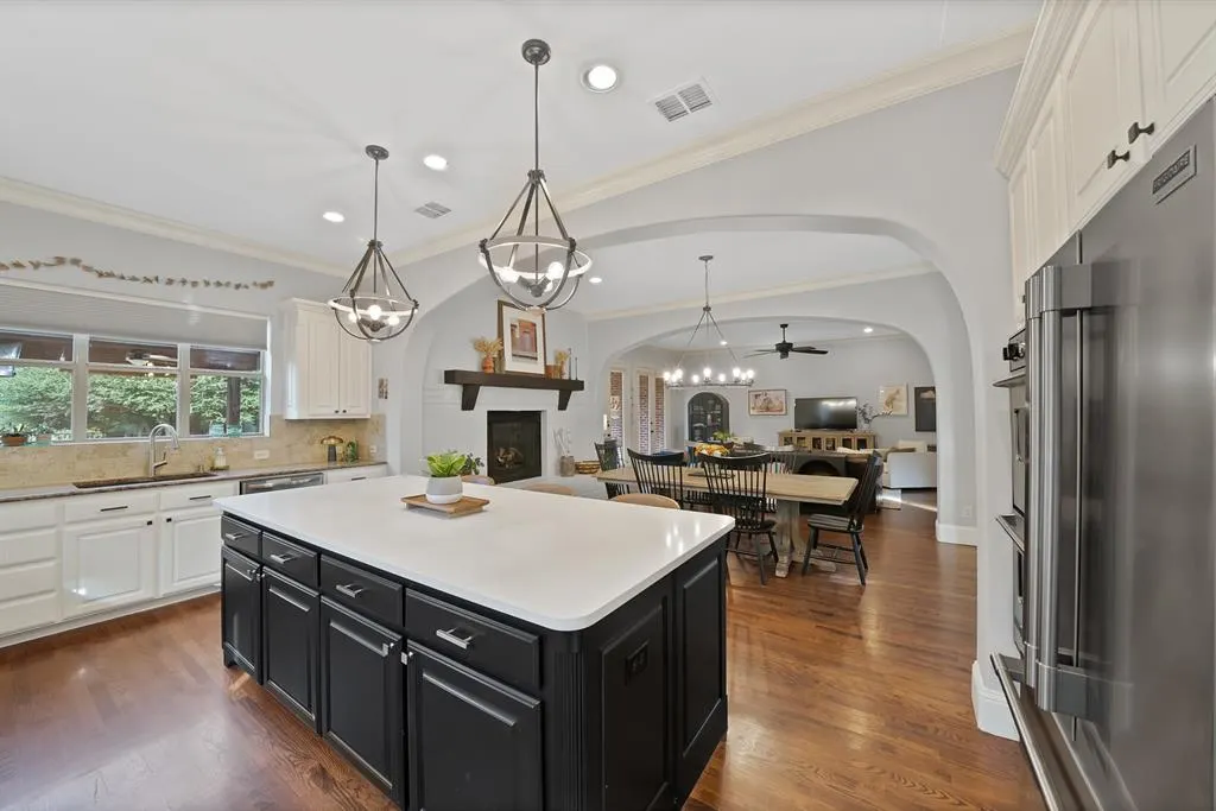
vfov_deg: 90.0
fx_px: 405
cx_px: 608
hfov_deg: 112.6
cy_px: 406
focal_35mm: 12
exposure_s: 1/4
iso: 640
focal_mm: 12
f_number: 9
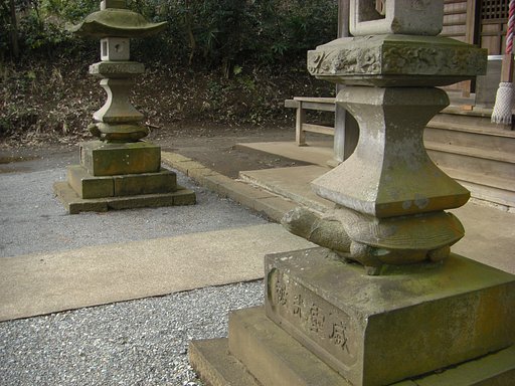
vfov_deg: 37.7
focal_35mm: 38
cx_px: 258
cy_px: 193
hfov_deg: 49.0
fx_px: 565
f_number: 3.4
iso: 50
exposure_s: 1/80
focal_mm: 6.3
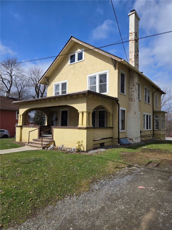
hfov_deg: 58.9
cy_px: 115
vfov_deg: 73.9
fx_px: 152
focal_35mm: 23
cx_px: 86
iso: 25
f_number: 1.8
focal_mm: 5.4
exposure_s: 1/3333
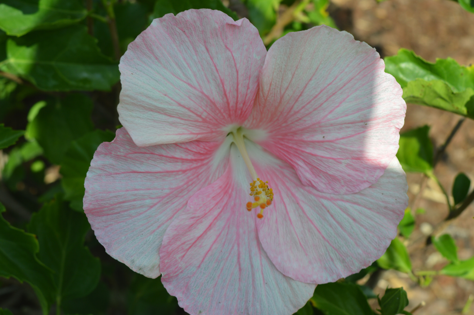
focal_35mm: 82
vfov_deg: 16.5
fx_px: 1085
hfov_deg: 24.6
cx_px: 237
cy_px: 158
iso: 100
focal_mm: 55
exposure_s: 1/200
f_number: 8
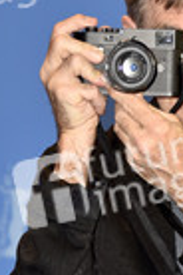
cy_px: 281
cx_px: 173
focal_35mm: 391
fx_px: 2981
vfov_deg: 5.3
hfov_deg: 3.5
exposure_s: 1/160
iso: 640
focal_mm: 135
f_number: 5.6
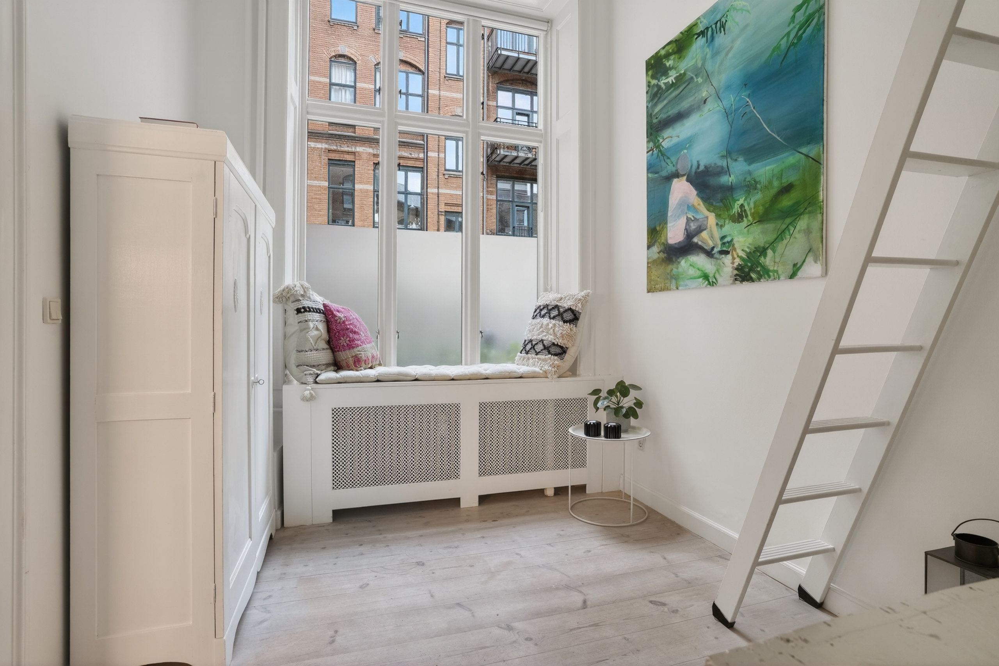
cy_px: 333
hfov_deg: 90.0
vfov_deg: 67.4
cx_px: 500
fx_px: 499
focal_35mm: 18
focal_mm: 18
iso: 400
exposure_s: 1/3.33
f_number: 8
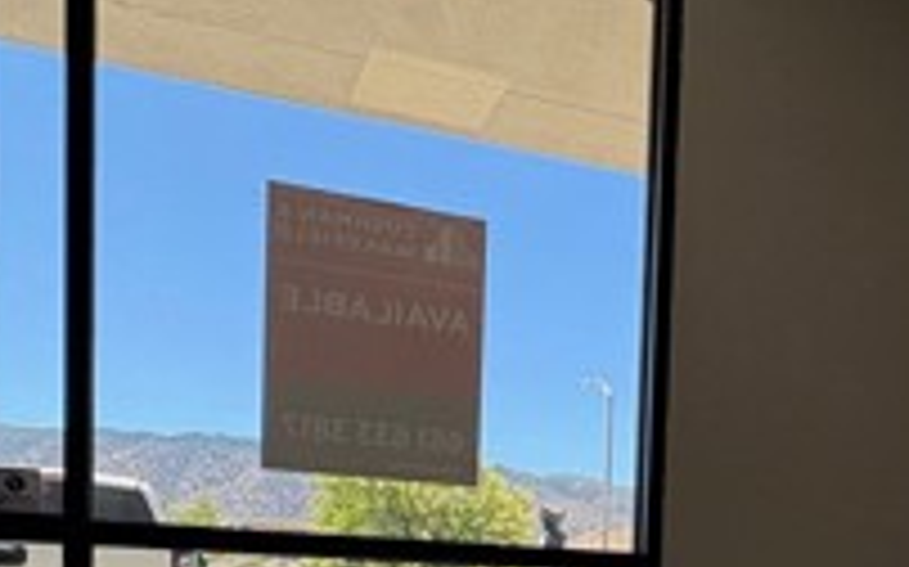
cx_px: 684
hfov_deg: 41.4
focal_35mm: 47
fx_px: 1164
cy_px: 684
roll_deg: -2.3
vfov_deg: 24.7
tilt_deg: -3.8
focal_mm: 2.22
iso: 40
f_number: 2.2
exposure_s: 1/371
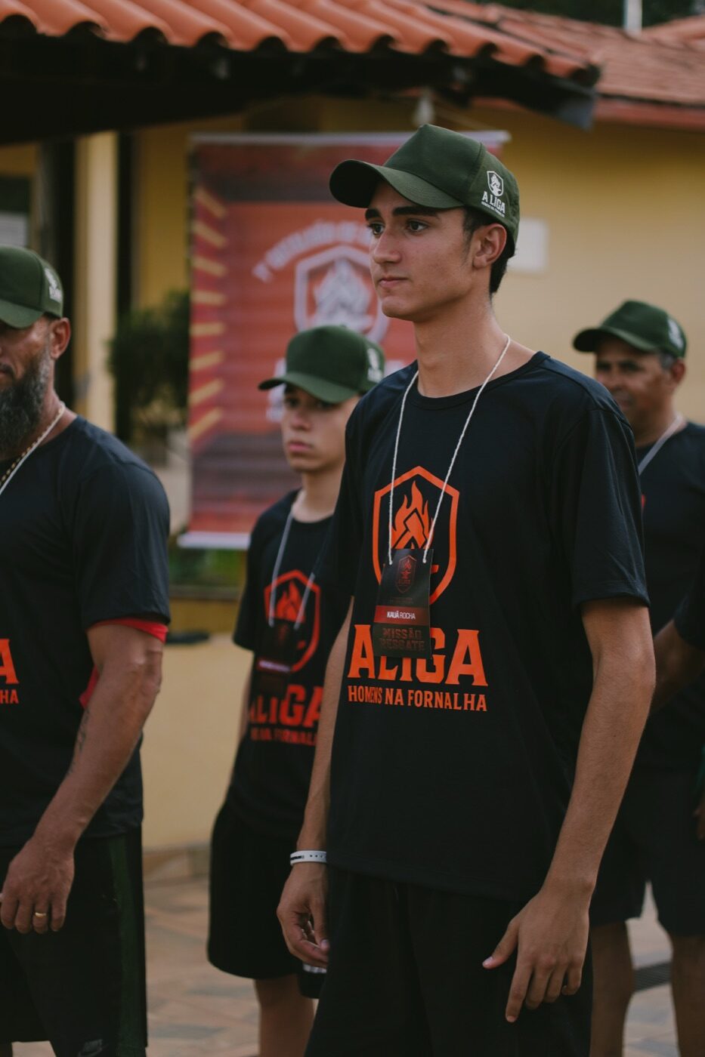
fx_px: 2468
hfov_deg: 16.3
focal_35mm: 84
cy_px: 528
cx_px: 352
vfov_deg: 24.2
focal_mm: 56
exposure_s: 1/1000
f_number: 1.8
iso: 80
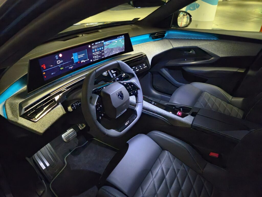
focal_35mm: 23
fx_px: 174
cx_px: 131
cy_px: 98
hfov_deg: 73.9
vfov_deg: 58.9
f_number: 1.8
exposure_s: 1/25
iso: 1250
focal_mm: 5.4
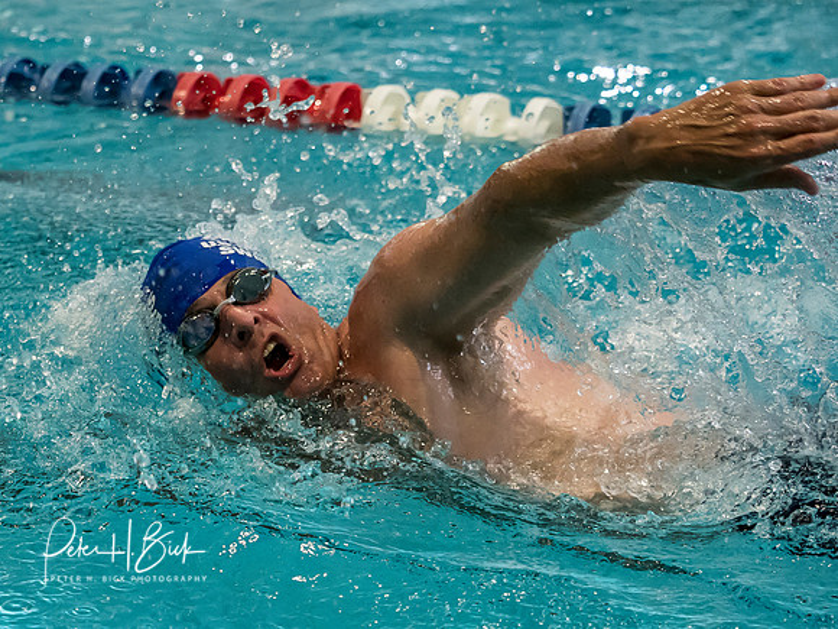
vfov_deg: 12.6
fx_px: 2842
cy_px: 317
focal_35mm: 117
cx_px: 223
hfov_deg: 16.7
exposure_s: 1/1000
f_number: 2.8
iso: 2500
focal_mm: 40
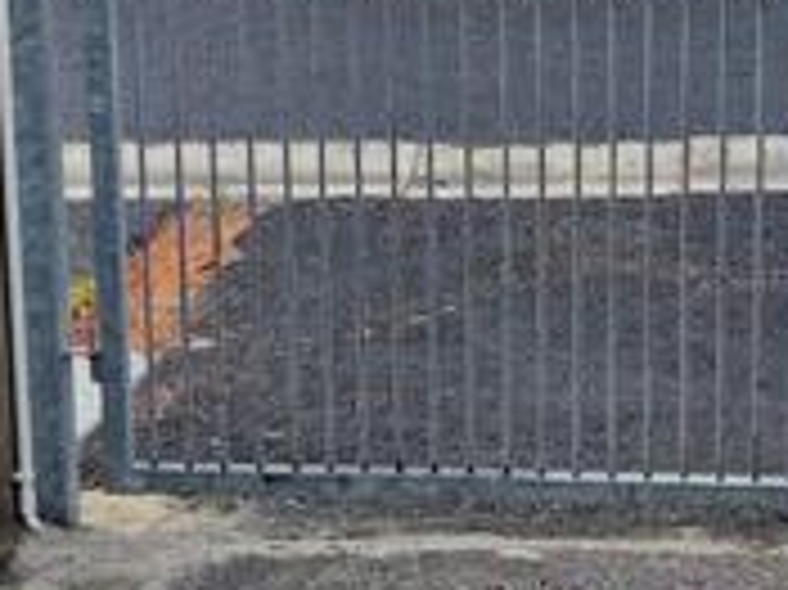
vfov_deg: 14.0
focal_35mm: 105
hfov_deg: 18.6
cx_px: 635
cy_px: 95
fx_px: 2389
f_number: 1.8
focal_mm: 5.54
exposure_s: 1/352
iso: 50
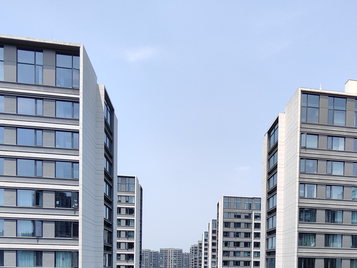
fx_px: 340
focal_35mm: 33
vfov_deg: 37.8
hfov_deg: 54.4
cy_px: 274
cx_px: 233
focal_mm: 2.13
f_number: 2.4
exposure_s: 1/689
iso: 50
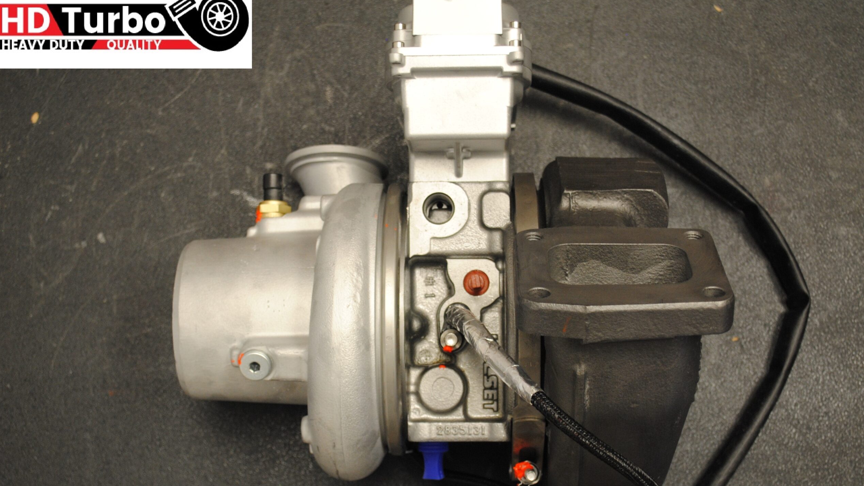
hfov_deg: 40.6
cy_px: 275
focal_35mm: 51
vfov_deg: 23.5
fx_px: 1169
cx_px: 431
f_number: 4.8
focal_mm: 32
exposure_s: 1/20
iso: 400
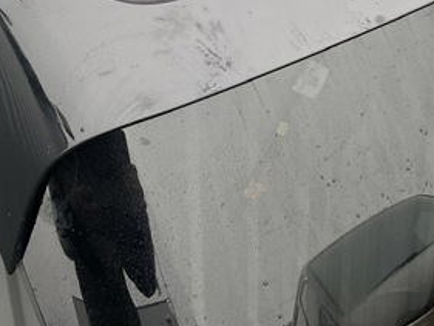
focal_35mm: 66
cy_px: -17
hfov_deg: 29.1
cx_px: 309
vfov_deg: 21.3
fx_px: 828
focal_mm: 3
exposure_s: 1/122
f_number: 1.8
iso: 32
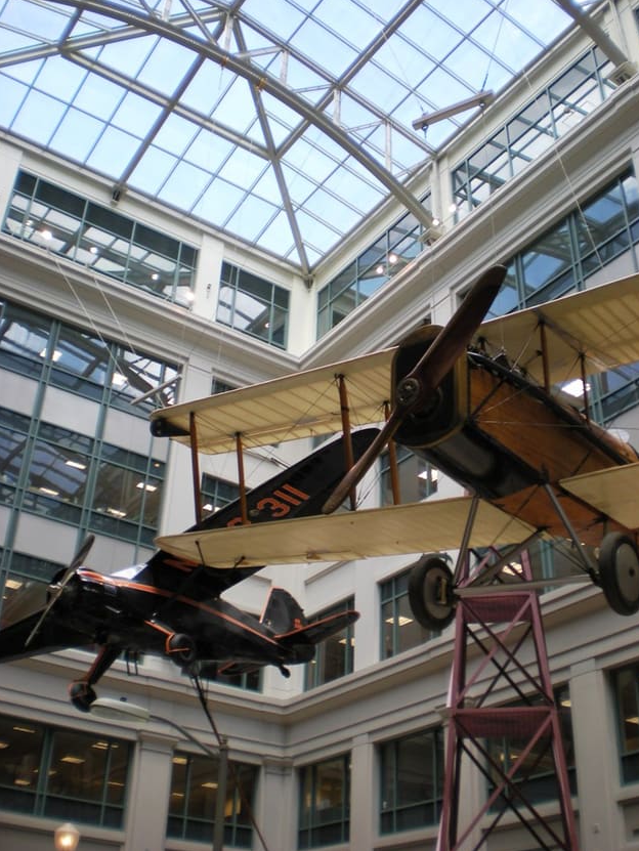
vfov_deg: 47.8
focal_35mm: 39
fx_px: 959
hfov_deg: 36.8
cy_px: 416
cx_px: 325
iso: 64
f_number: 3.1
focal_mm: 6.3
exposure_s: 1/50.7
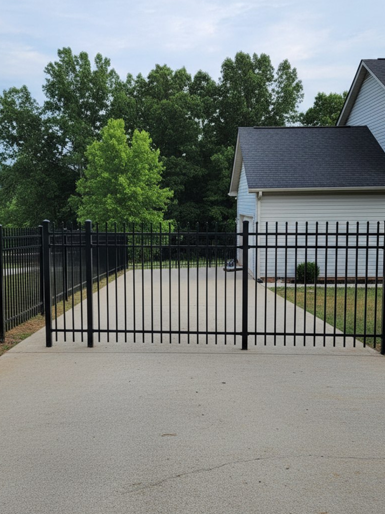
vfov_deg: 63.5
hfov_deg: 49.7
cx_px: 187
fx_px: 415
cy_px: 260
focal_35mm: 28
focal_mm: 6.8
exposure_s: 1/1972
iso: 767
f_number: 1.68
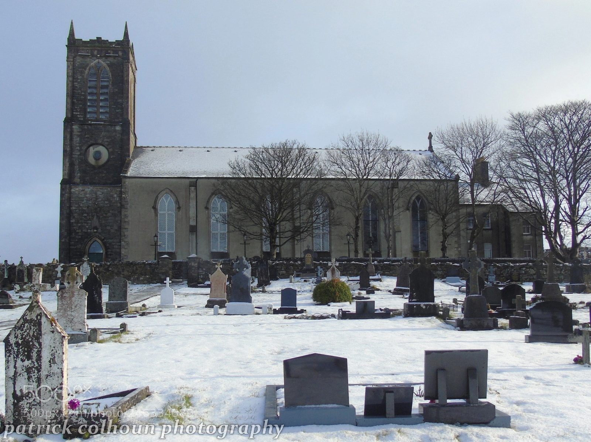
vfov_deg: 48.2
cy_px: 221
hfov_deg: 61.7
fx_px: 495
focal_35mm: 29
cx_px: 296
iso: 80
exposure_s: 1/500
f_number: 3.6
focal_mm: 5.2
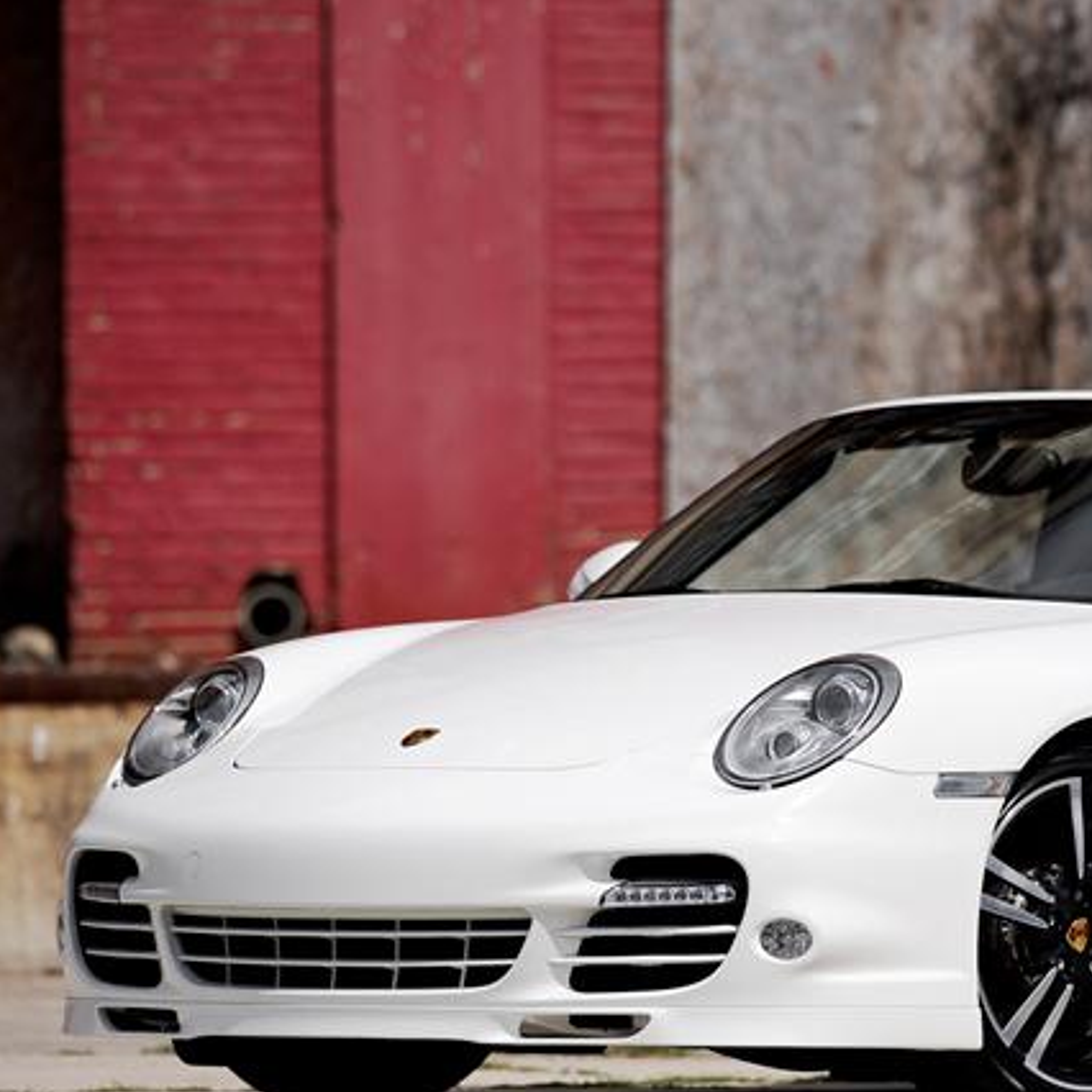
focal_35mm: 359
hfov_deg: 4.9
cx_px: 1023
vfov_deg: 4.9
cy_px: 478
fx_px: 12813
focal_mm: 200
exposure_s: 1/8000
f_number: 2.8
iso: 100
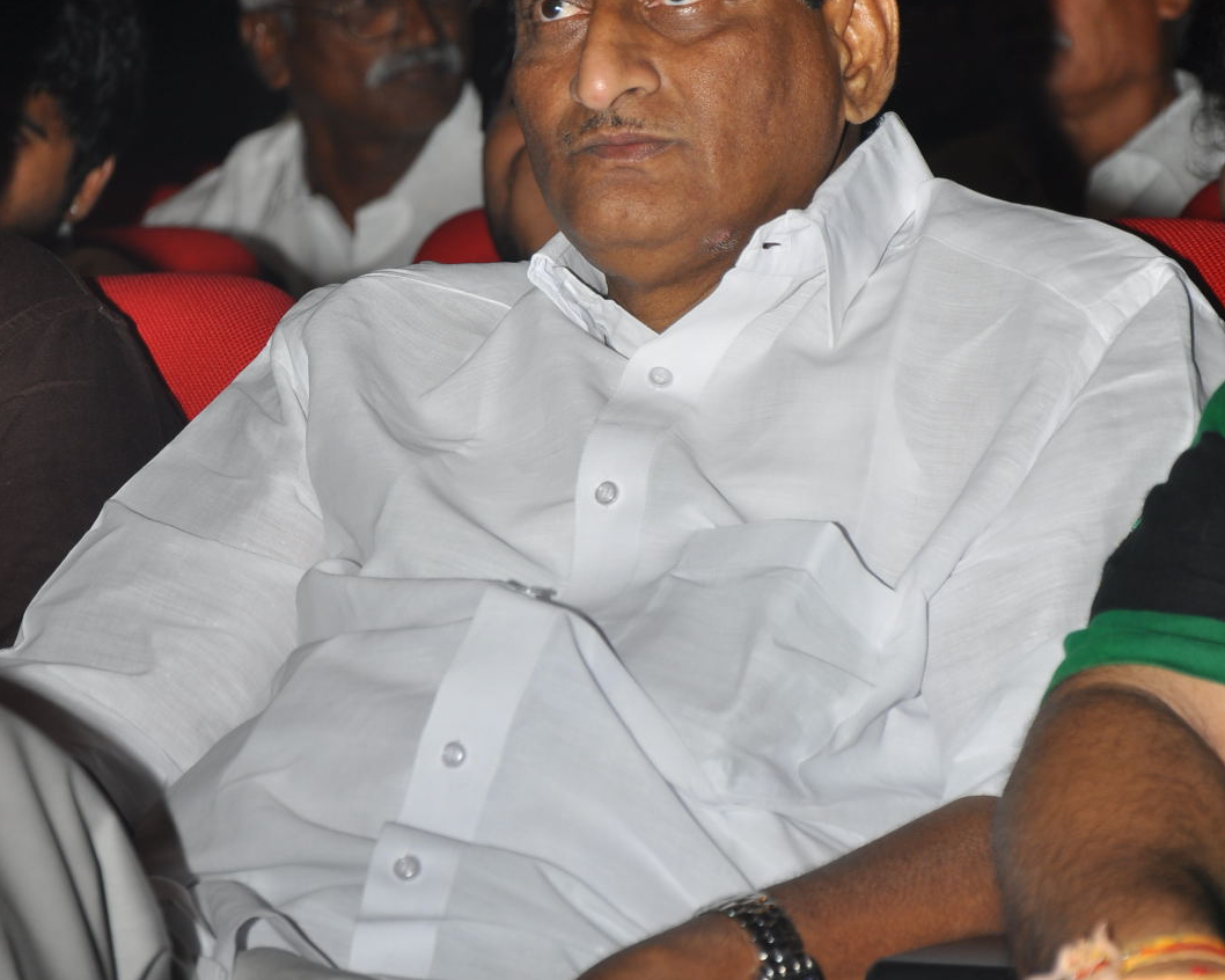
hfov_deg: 10.7
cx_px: 611
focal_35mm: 181
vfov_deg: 8.6
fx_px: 6550
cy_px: 477
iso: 200
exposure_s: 1/125
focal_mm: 85
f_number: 5.6
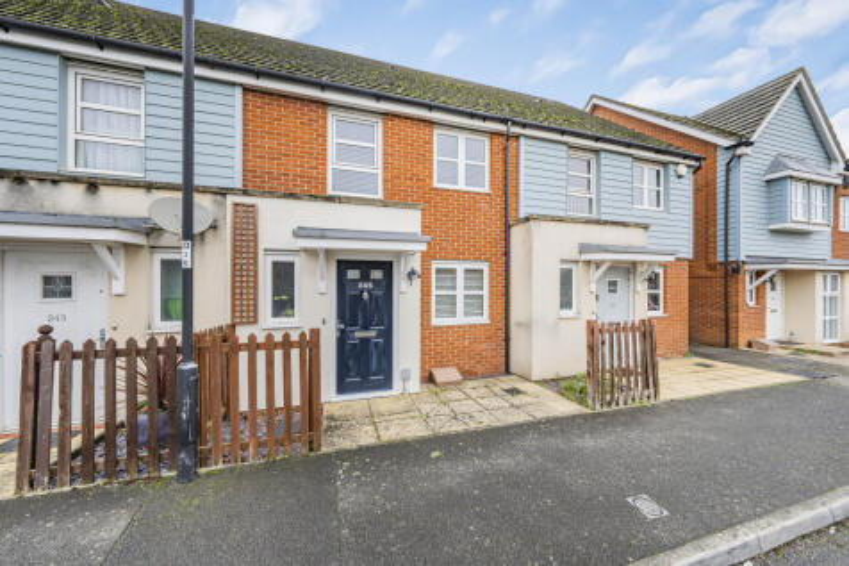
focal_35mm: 12
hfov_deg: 112.6
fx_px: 283
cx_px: 424
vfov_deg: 90.0
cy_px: 283
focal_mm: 12
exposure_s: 1/50
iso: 320
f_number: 9
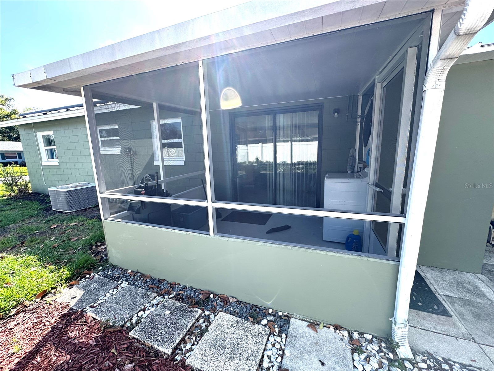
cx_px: 247
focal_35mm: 14
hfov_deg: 102.1
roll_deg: +2.9
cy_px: 186
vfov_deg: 85.7
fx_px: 200
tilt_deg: -11.9
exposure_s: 1/495
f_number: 2.2
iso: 40
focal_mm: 2.22
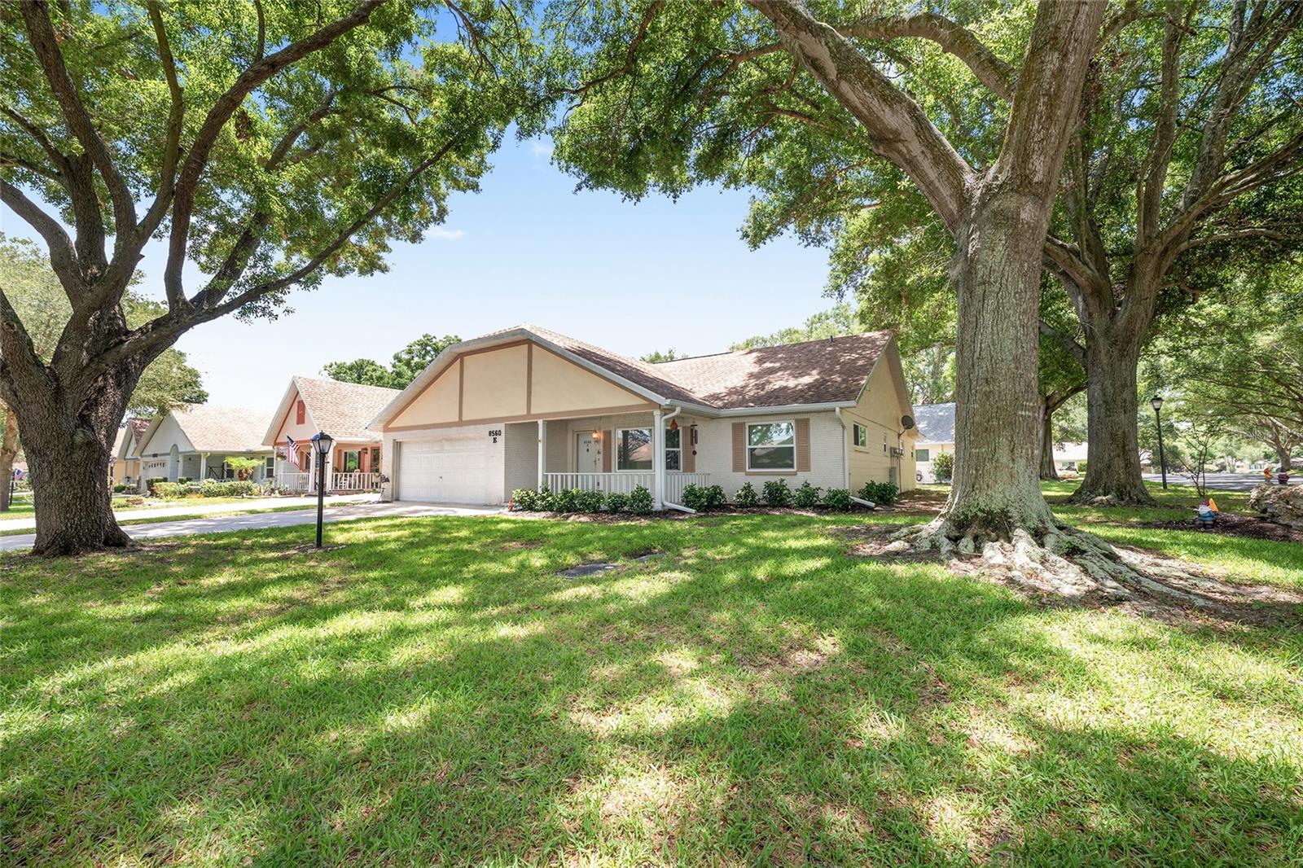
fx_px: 507
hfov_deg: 104.3
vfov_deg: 81.2
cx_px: 652
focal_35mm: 14
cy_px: 434
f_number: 8
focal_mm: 14
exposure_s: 1/80
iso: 320
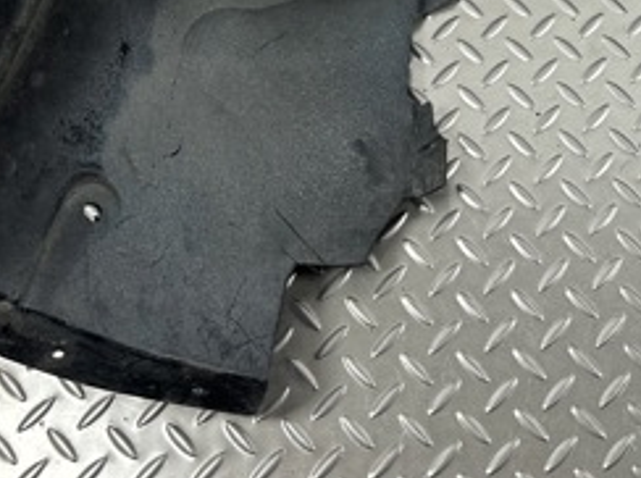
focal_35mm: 63
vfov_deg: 21.8
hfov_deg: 29.7
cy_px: -70
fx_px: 1164
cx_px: 557
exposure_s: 1/100
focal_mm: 6.86
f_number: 1.78
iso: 125
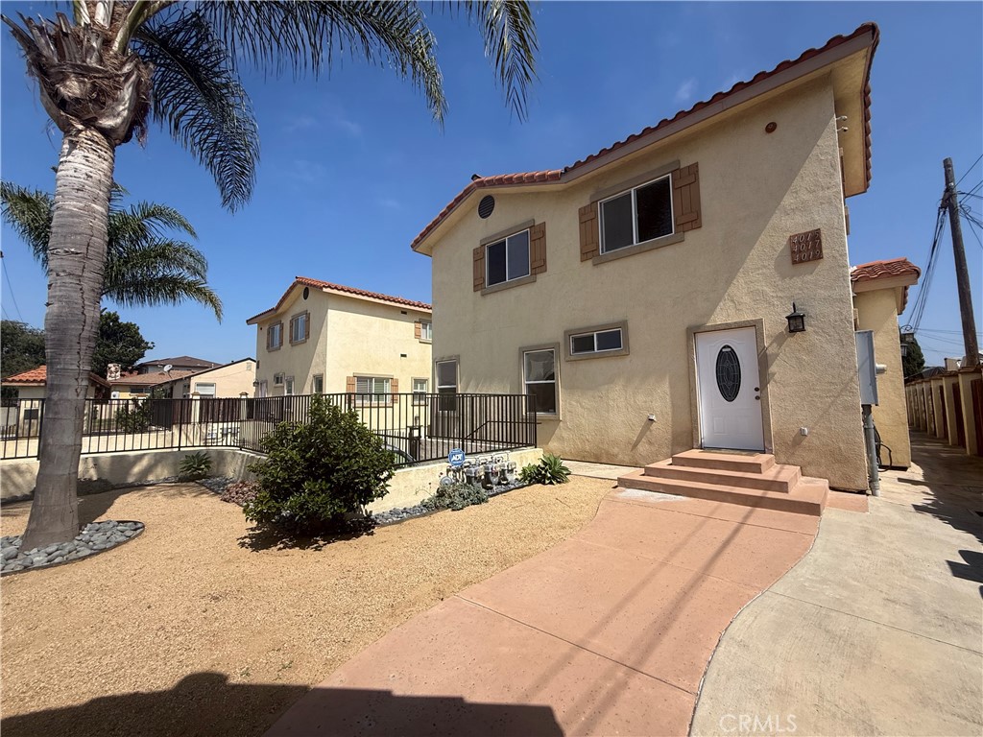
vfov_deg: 85.7
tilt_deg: +5.1
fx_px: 398
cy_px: 368
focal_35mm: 14
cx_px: 492
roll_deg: +0.5
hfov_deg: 102.1
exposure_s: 1/3125
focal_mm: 2.22
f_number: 2.2
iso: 50
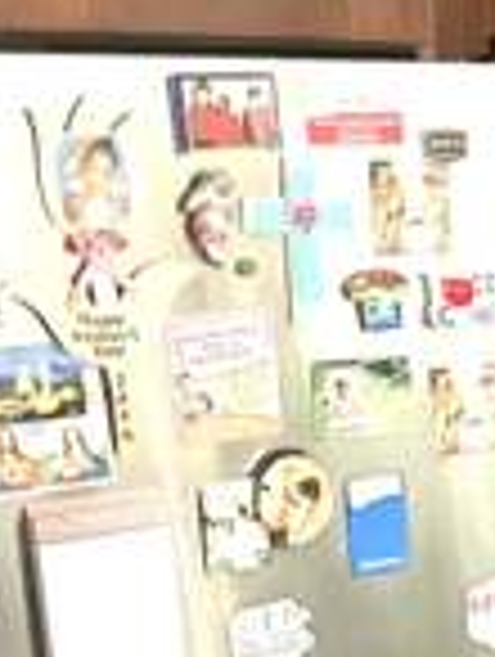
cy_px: 630
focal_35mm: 105
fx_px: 1996
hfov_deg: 12.1
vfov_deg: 18.3
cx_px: 1071
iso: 1250
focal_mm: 6.86
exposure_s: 1/30
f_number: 1.78
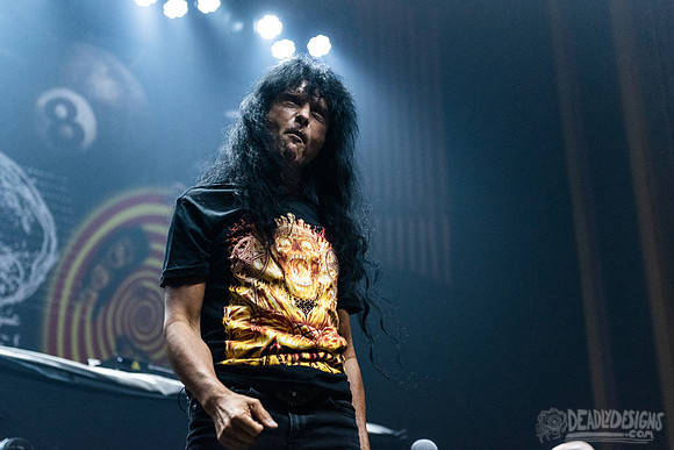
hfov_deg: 29.0
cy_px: 198
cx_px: 296
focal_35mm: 69
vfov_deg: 19.6
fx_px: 1301
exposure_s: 1/640
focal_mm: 62
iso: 2500
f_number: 3.2
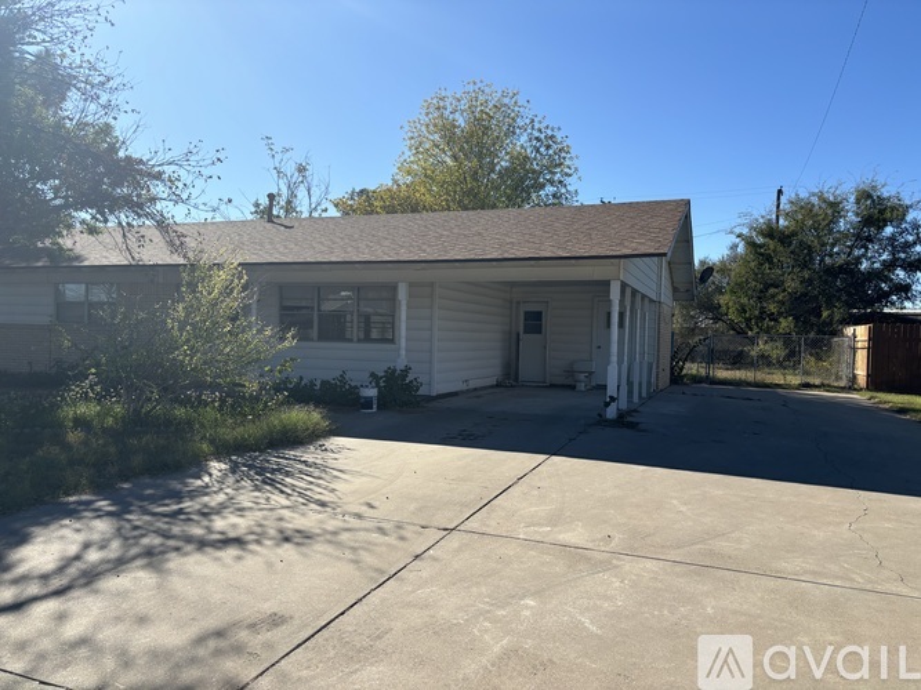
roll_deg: -1.5
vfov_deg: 53.0
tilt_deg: -1.0
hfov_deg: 67.3
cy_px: 345
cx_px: 460
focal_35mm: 26
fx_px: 692
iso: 50
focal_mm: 5.96
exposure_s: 1/3650
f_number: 1.6
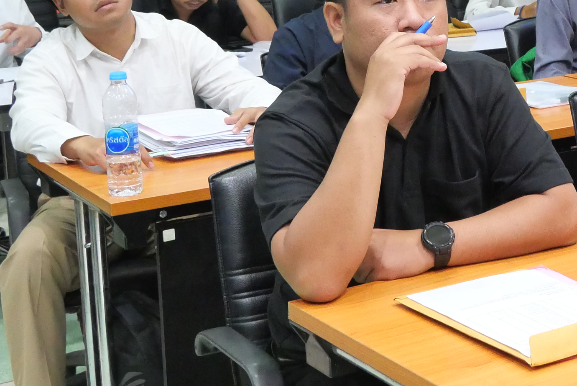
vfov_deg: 17.3
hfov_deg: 24.9
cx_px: 557
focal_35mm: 78
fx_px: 1251
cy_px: 34
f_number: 5
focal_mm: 14
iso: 3200
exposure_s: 1/50
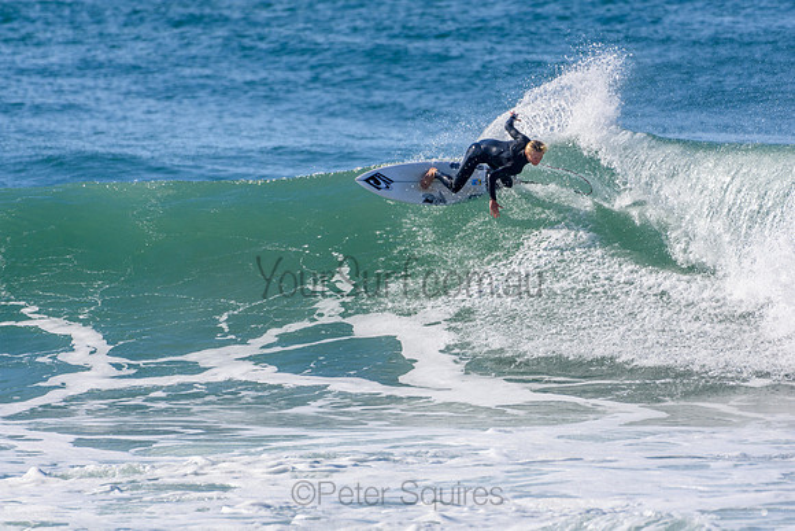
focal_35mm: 750
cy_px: 266
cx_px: 398
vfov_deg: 1.8
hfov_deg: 2.7
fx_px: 16566
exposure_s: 1/2000
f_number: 5.6
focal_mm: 500
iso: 250
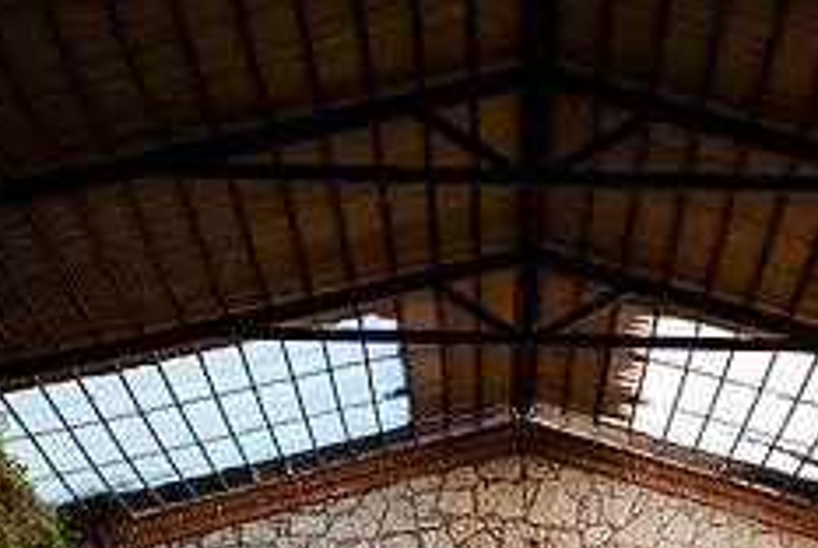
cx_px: 488
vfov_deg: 14.8
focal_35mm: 90
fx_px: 2048
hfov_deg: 22.6
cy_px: 650
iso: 800
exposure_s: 1/250
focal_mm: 34
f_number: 3.5
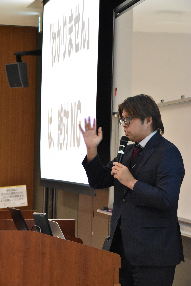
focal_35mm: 142
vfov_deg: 14.4
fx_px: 1133
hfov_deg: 9.6
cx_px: 96
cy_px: 143
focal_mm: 95
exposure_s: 1/100
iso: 6400
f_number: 8
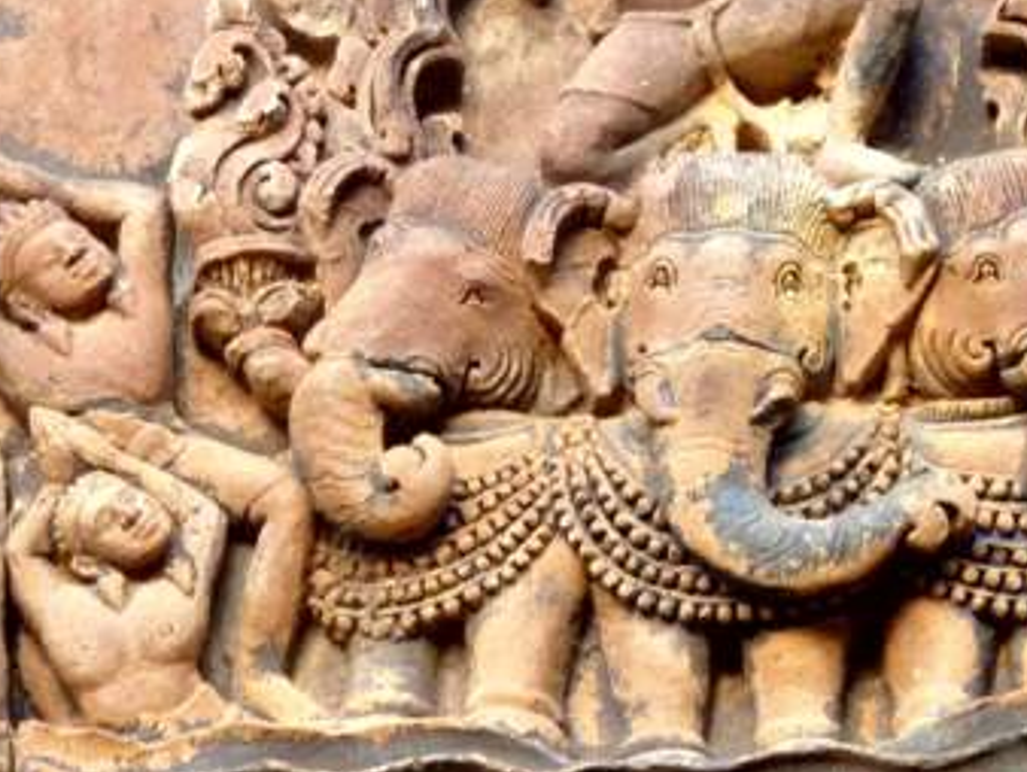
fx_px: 11876
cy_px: -24
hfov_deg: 5.0
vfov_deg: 3.7
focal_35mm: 400
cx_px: 729
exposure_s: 1/60
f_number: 4.5
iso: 250
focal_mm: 27.8
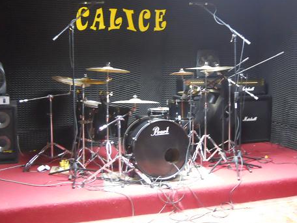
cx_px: 151
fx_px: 395
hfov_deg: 41.2
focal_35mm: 46
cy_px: 108
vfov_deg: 31.5
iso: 800
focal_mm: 7.3
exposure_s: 1/3
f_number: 3.2
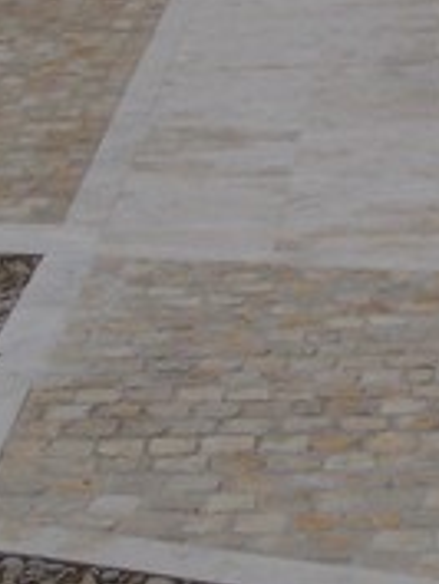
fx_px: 2483
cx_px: 485
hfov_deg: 10.0
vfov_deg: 13.4
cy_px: 150
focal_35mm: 147
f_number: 6.7
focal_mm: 8
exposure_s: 1/1500
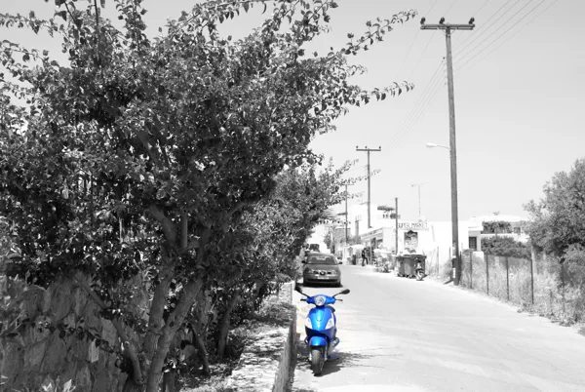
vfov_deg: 34.3
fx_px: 635
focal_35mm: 39
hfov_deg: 49.5
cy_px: 196
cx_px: 292
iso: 100
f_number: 5.6
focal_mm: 26
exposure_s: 1/320
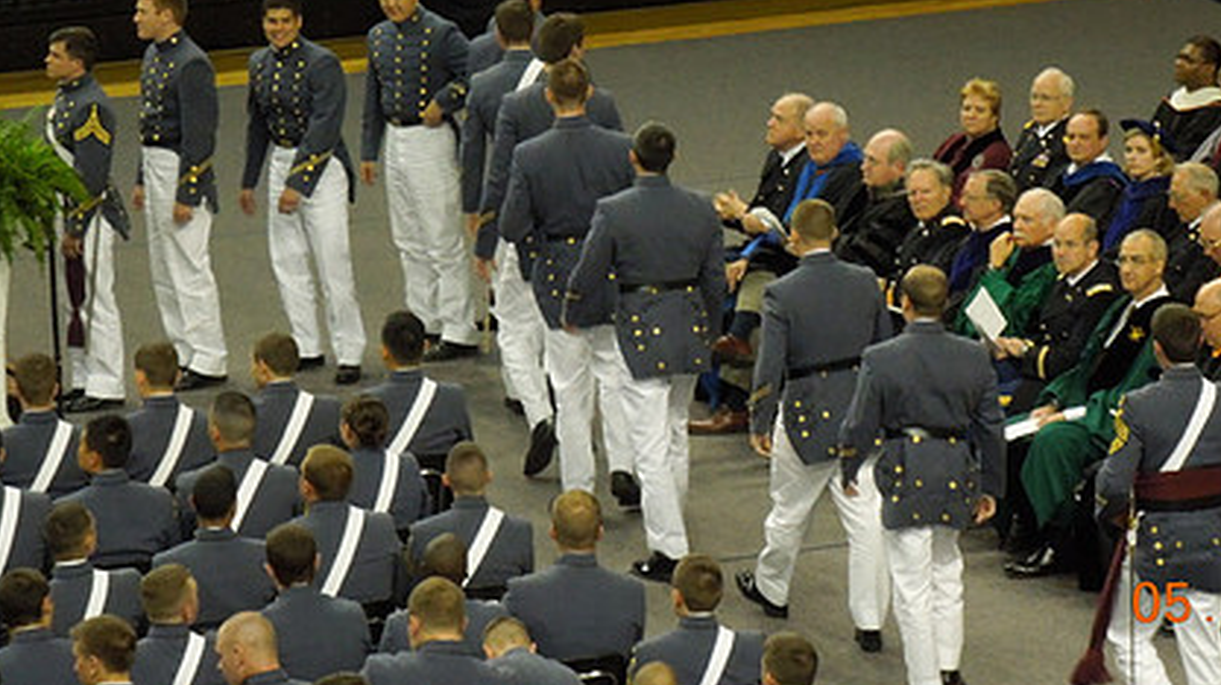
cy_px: 101
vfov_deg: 5.3
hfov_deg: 9.4
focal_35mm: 229
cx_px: 671
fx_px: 7410
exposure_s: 1/60
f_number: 4.9
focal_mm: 27.2
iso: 800
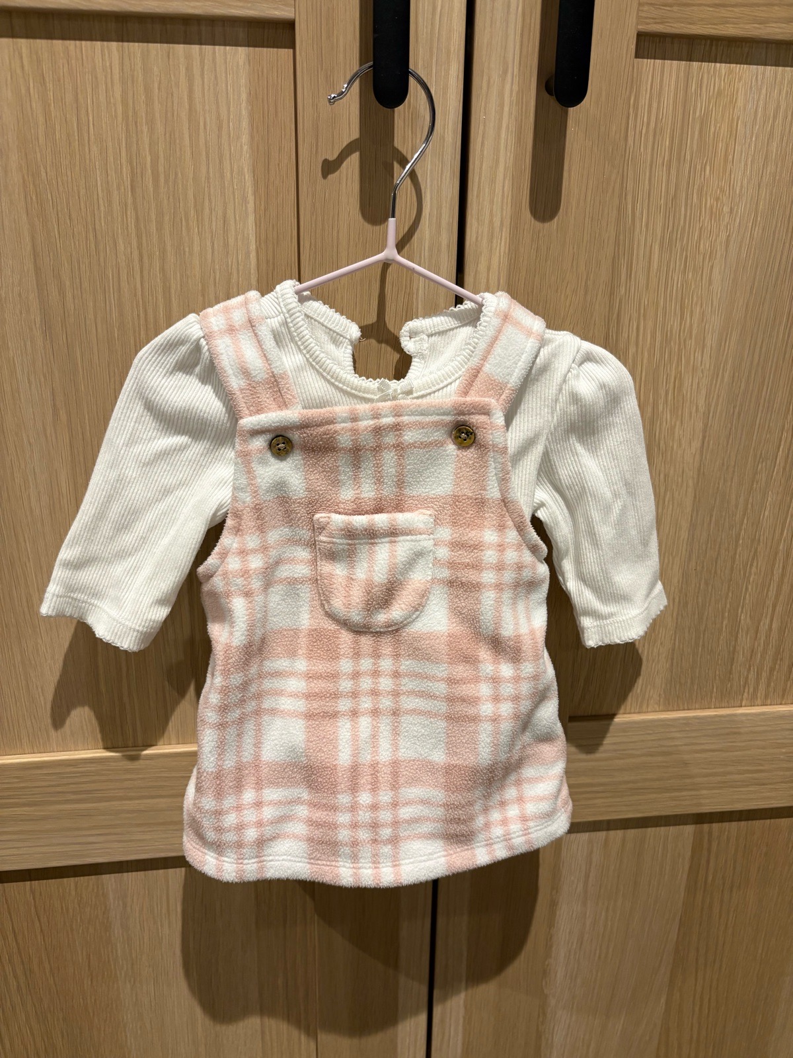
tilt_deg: -19.1
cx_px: 396
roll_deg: -1.0
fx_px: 794
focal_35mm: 26
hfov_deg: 53.1
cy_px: 529
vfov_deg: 67.3
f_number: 1.6
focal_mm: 5.96
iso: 160
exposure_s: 1/50
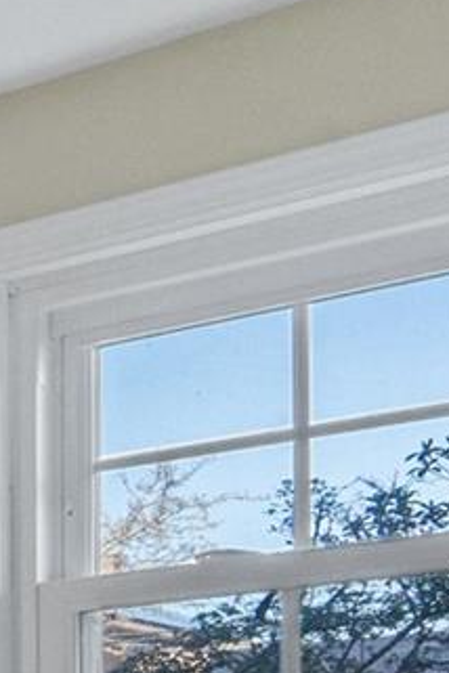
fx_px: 1908
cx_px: -1284
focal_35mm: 102
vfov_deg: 18.5
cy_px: 896
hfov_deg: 8.3
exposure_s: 1/10
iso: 800
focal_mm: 16
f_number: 10
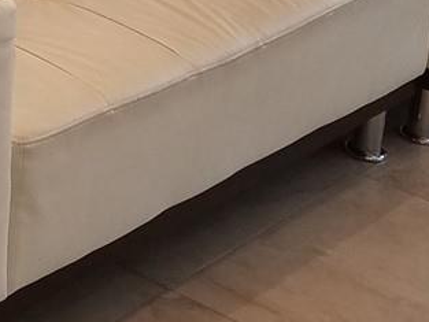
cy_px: -456
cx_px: -334
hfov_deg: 13.4
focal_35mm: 133
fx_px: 1649
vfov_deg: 9.8
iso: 40
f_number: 1.7
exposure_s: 1/60
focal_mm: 4.2
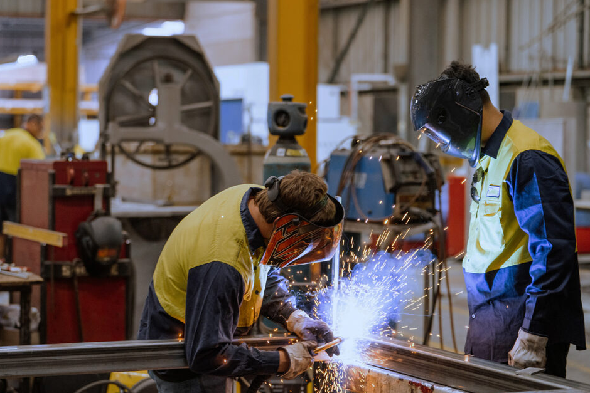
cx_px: 278
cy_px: 203
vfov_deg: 14.0
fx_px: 1606
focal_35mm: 98
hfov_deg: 20.8
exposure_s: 1/320
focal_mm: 90
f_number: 2.8
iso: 800
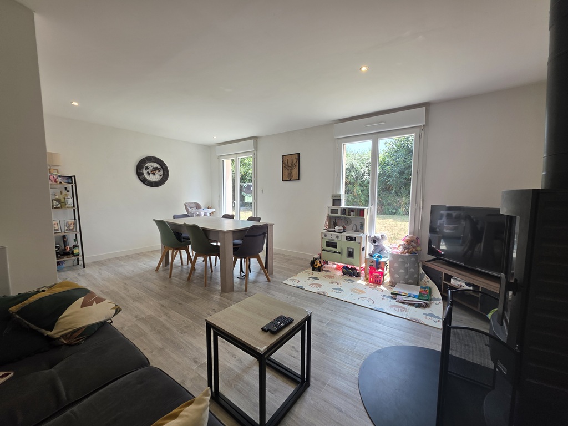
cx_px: 284
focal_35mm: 13
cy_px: 213
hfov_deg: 106.2
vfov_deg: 89.9
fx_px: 213
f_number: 1.9
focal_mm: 2.2
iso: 32
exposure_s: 1/100
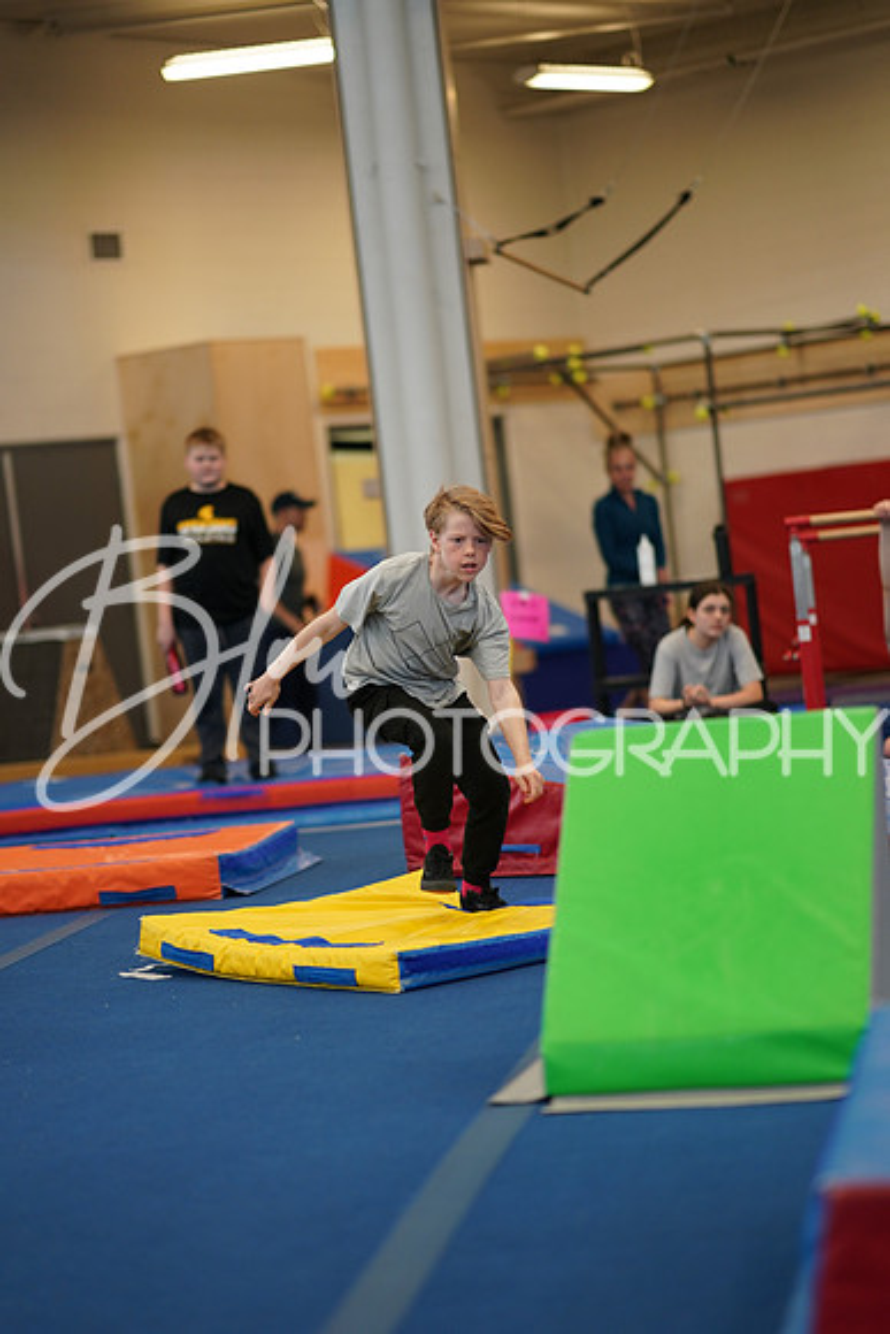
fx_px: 3150
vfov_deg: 23.9
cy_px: 667
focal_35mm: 85
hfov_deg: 16.1
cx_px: 445
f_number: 1.4
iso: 640
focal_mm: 85
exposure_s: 1/500
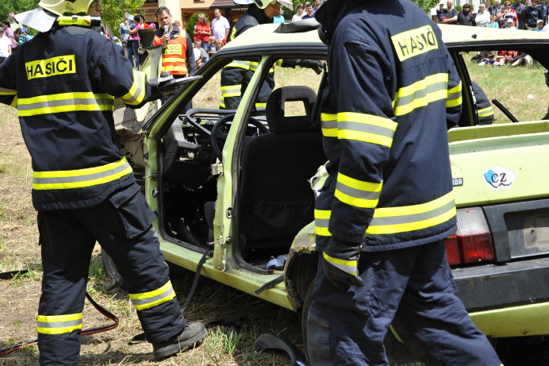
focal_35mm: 69
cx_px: 213
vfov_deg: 19.7
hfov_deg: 29.3
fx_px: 1048
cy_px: 129
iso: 200
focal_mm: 31
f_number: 10
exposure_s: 1/400
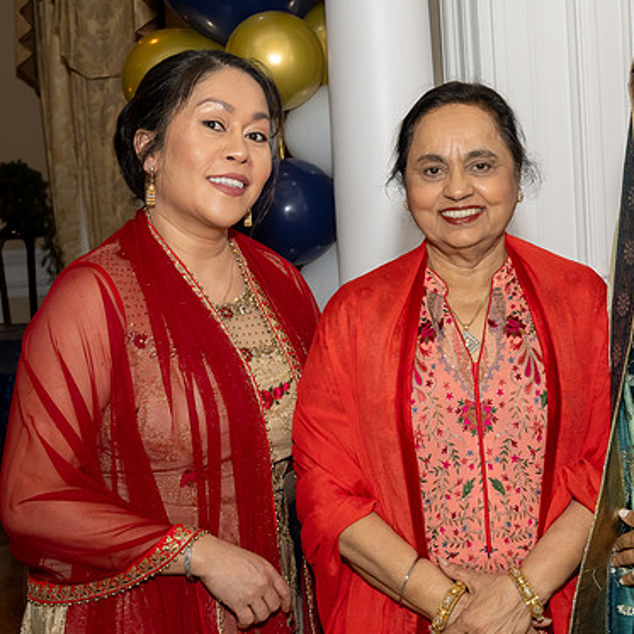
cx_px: 562
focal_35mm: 73
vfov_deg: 23.7
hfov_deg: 23.1
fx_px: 1513
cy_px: 291
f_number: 7.1
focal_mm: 31
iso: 800
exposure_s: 1/250
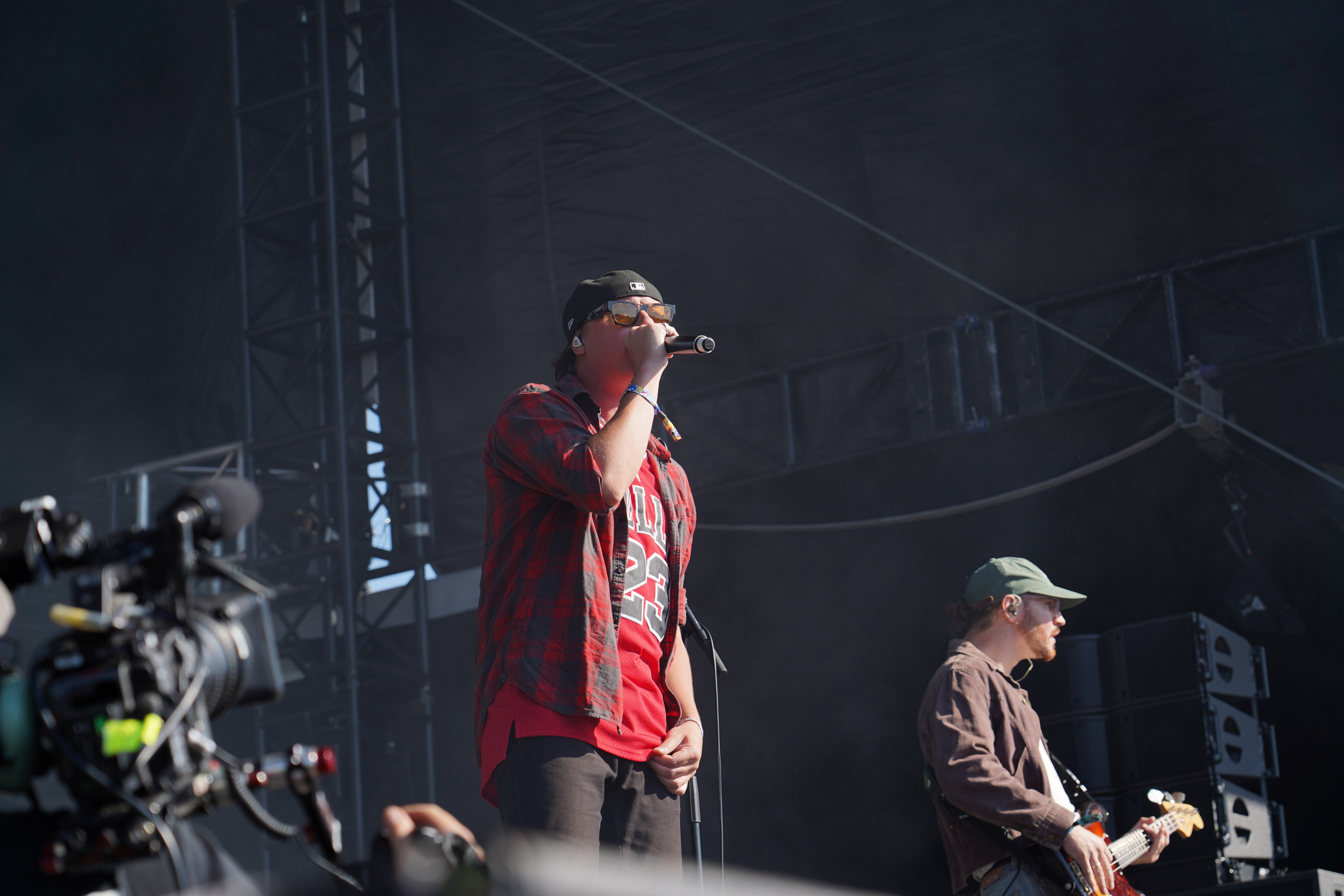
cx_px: 672
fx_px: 3920
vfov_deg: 13.0
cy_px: 448
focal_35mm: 105
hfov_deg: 19.5
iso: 100
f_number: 6.3
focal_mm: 105
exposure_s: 1/320
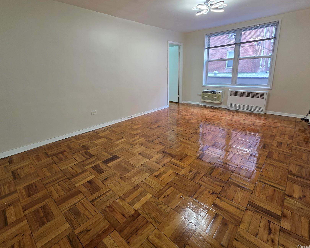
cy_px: 105
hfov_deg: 92.9
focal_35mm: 16
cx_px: 141
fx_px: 147
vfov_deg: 79.8
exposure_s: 1/26.4
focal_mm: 2.2
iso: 80
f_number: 1.9
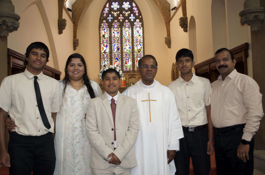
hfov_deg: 53.2
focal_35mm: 36
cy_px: 88
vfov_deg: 36.7
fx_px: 264
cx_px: 132
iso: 800
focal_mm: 24
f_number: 4
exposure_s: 1/60
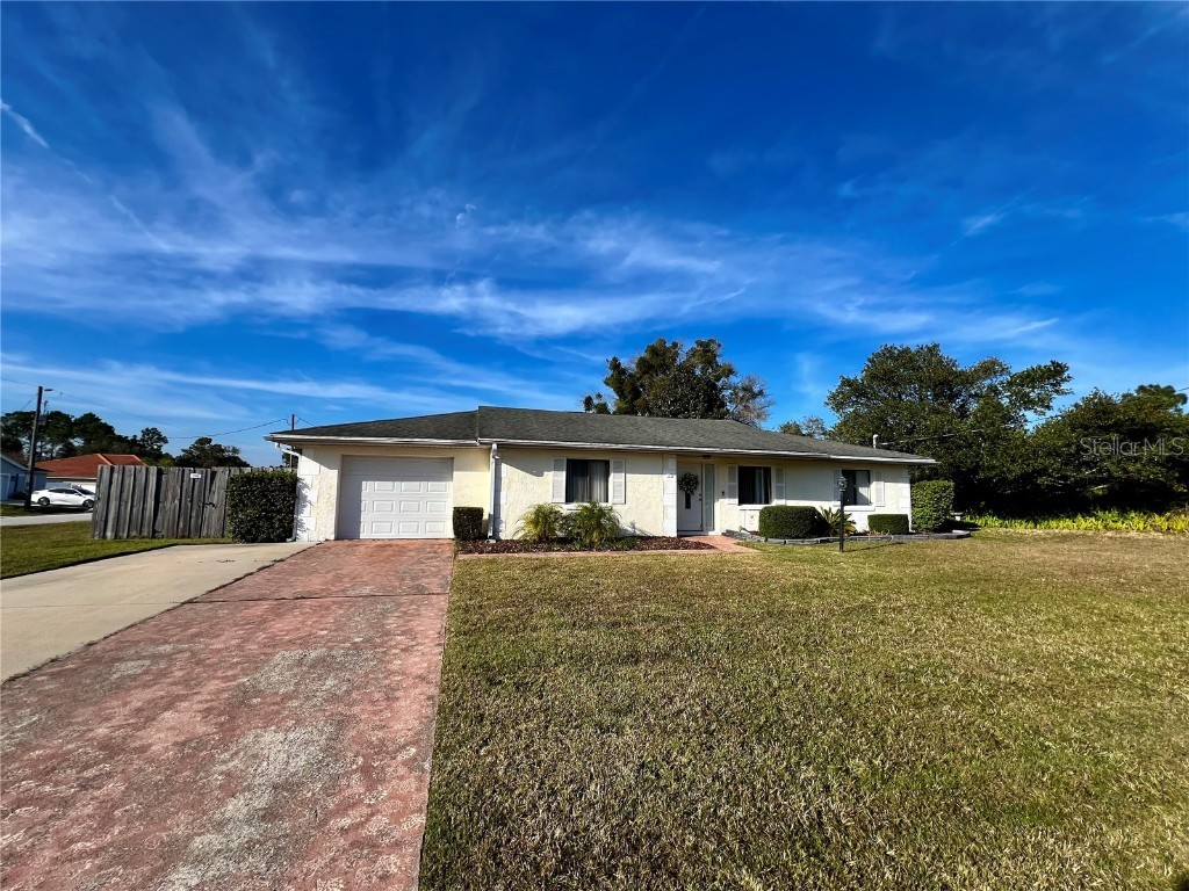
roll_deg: -0.8
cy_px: 446
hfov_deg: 106.2
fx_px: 447
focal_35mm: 13
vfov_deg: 89.9
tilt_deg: +6.7
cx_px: 594
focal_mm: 1.57
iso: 32
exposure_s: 1/1754
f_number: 1.8
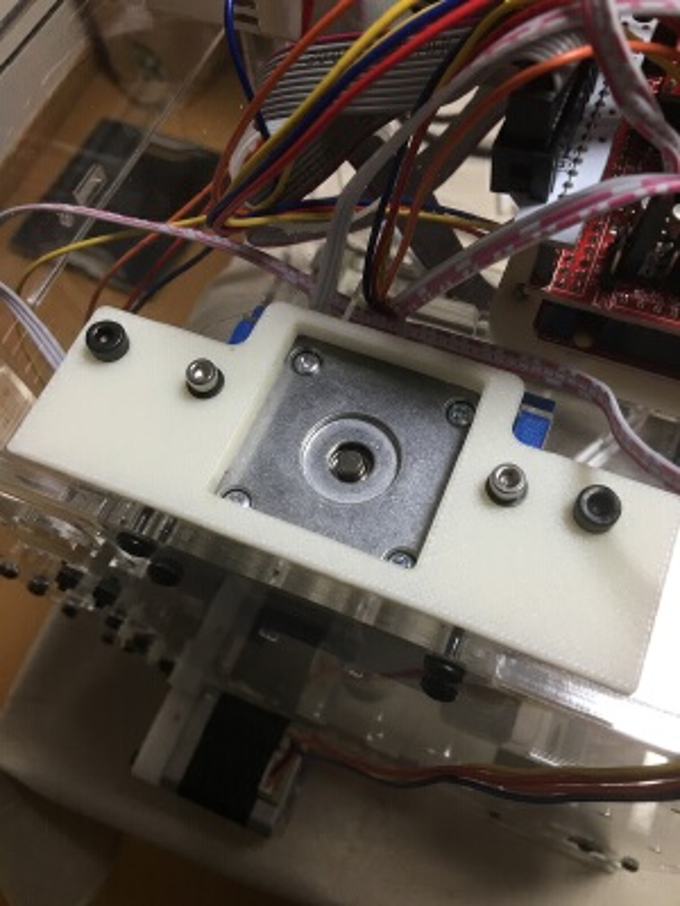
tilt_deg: -63.6
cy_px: 453
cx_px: 340
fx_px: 760
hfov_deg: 48.2
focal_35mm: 29
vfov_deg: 61.7
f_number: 2.2
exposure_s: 1/15
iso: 25
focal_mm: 4.15
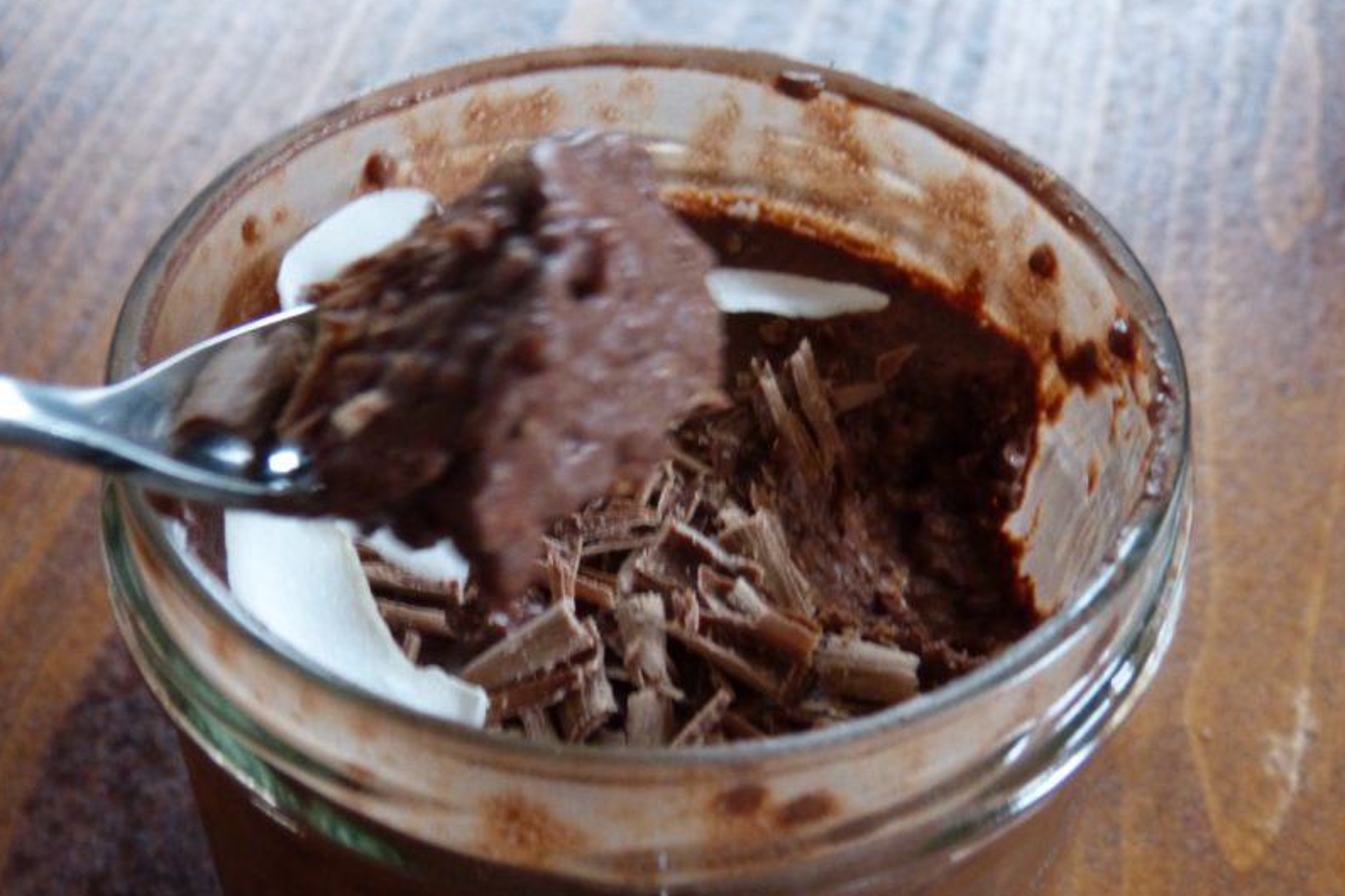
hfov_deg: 31.9
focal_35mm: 63
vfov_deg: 21.4
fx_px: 2354
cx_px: 699
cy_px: 637
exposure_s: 1/8
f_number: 3.2
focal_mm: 8.1
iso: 400
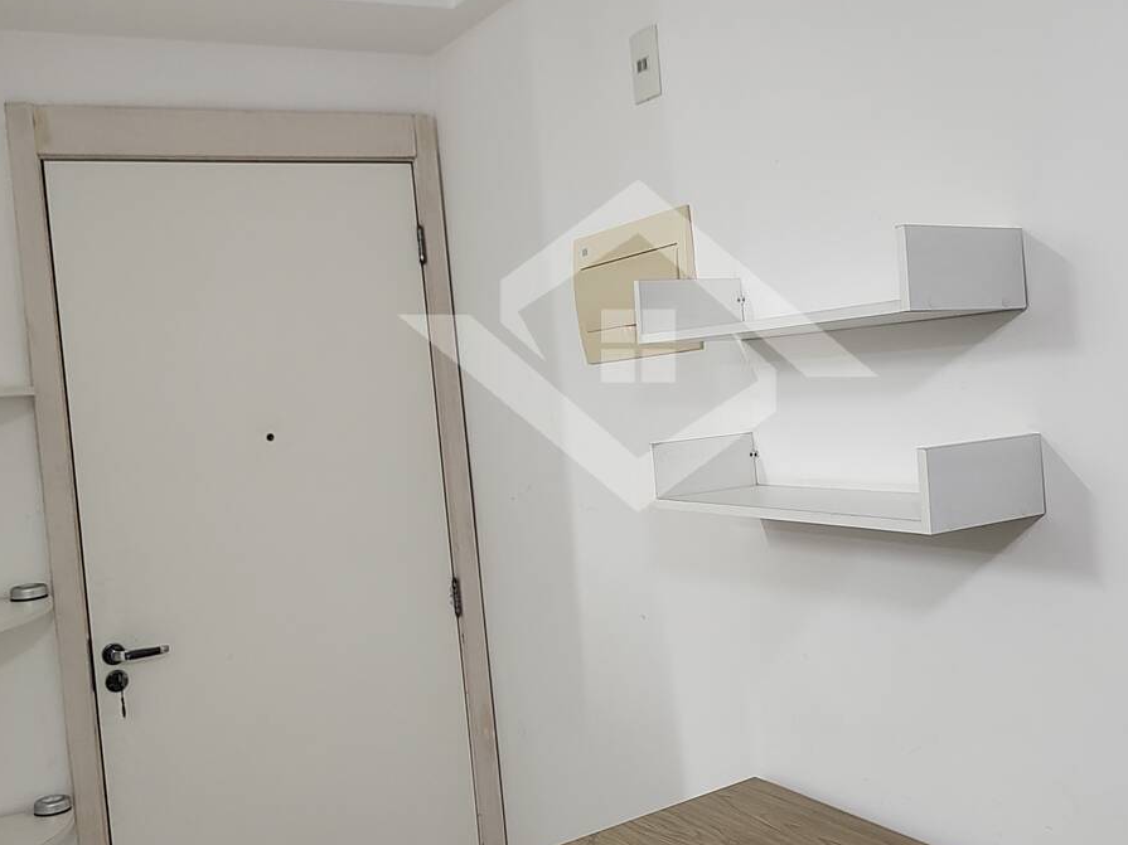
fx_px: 1206
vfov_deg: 38.5
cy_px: 346
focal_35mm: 37
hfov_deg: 50.0
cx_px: 639
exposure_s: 1/60
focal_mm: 5.56
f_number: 1.8
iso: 900
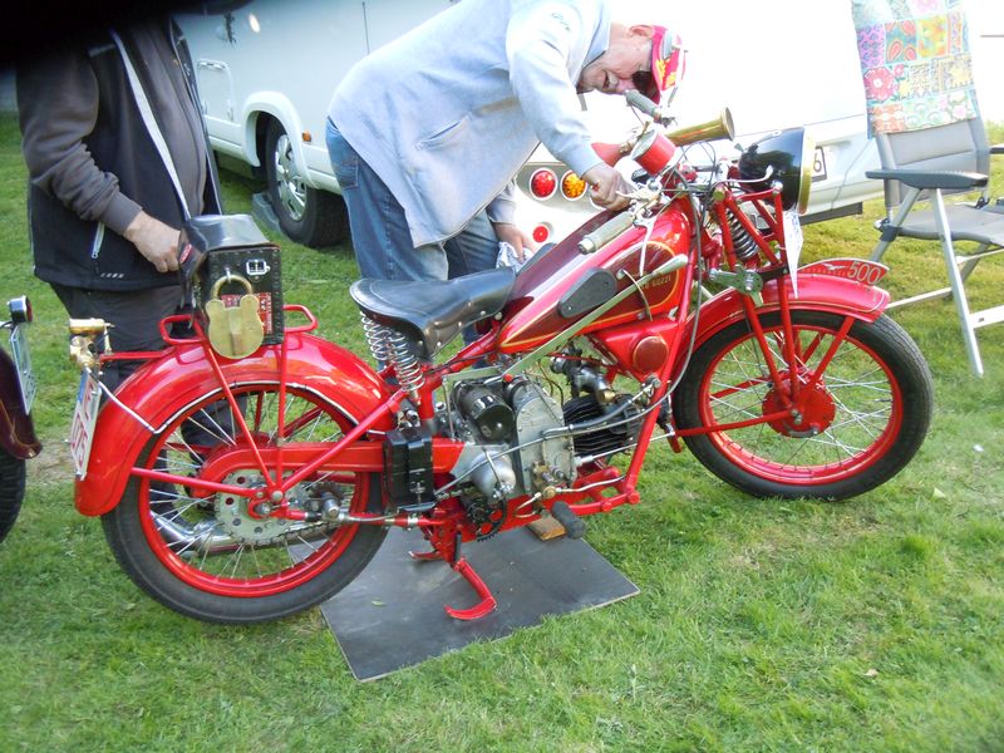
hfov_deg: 42.1
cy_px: 376
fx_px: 1305
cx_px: 502
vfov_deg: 32.2
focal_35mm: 45
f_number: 3.8
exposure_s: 1/60
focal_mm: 8.1
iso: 400
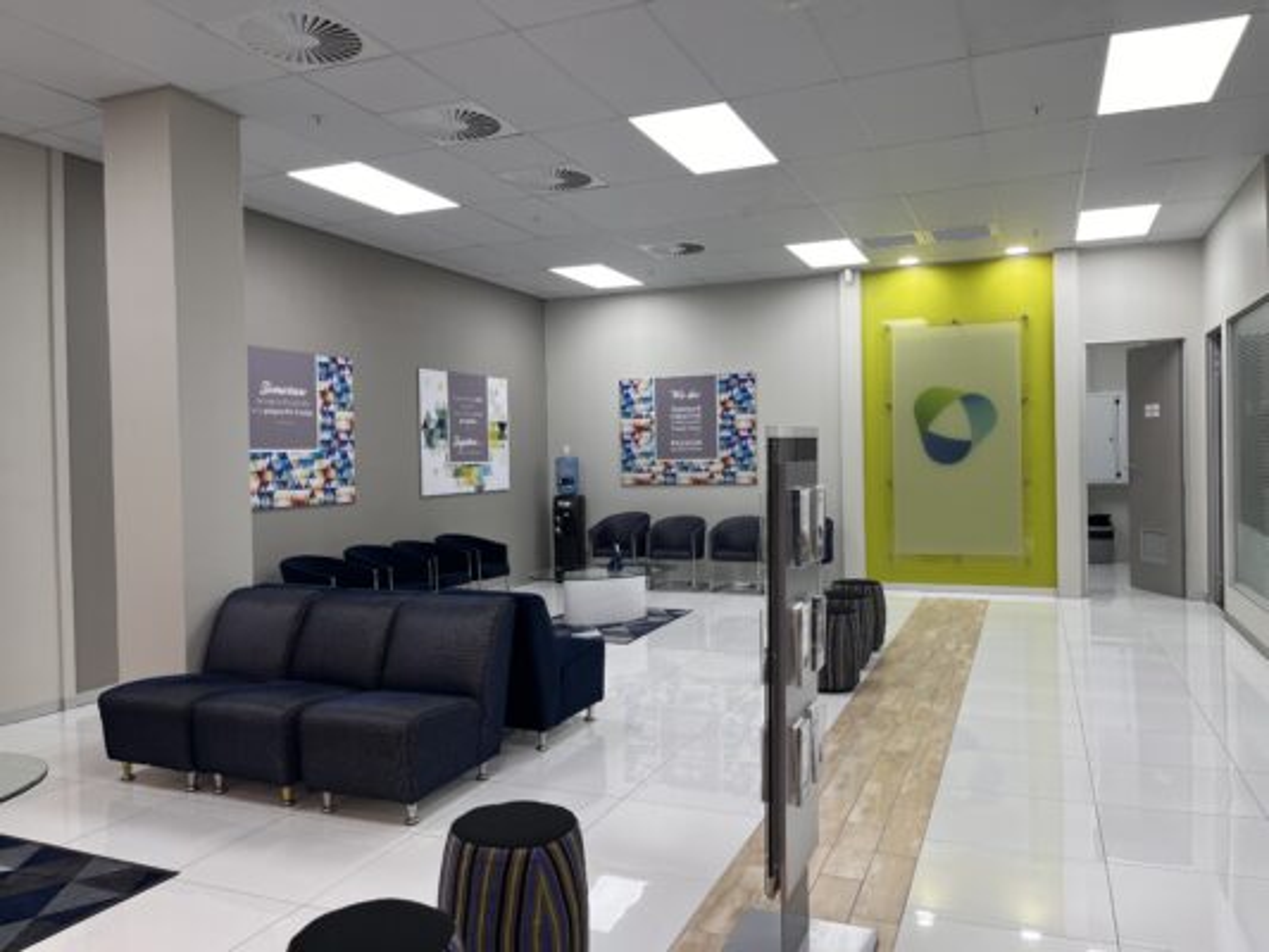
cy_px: 476
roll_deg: +1.5
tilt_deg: +0.0
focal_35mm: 26
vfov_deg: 53.1
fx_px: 953
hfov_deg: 67.3
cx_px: 634
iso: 50
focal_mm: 5.1
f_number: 1.6
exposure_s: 1/100
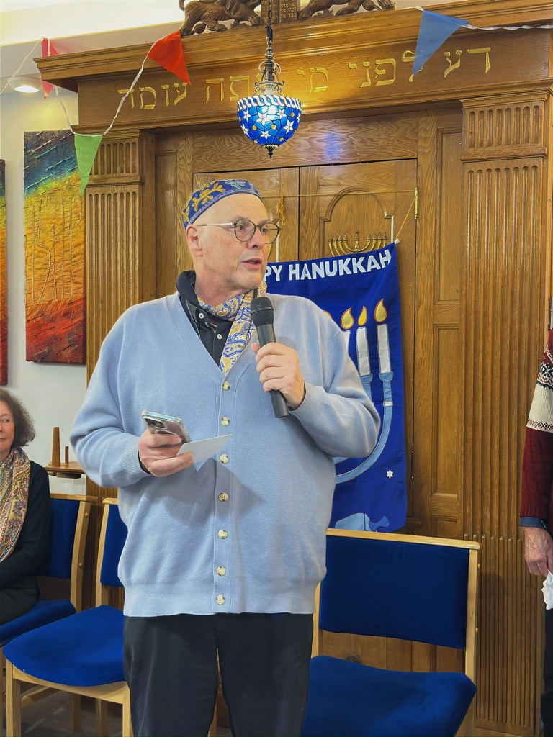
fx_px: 959
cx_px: 276
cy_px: 368
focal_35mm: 45
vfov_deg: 42.1
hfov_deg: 32.2
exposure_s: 1/60
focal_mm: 6.86
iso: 320
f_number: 1.78
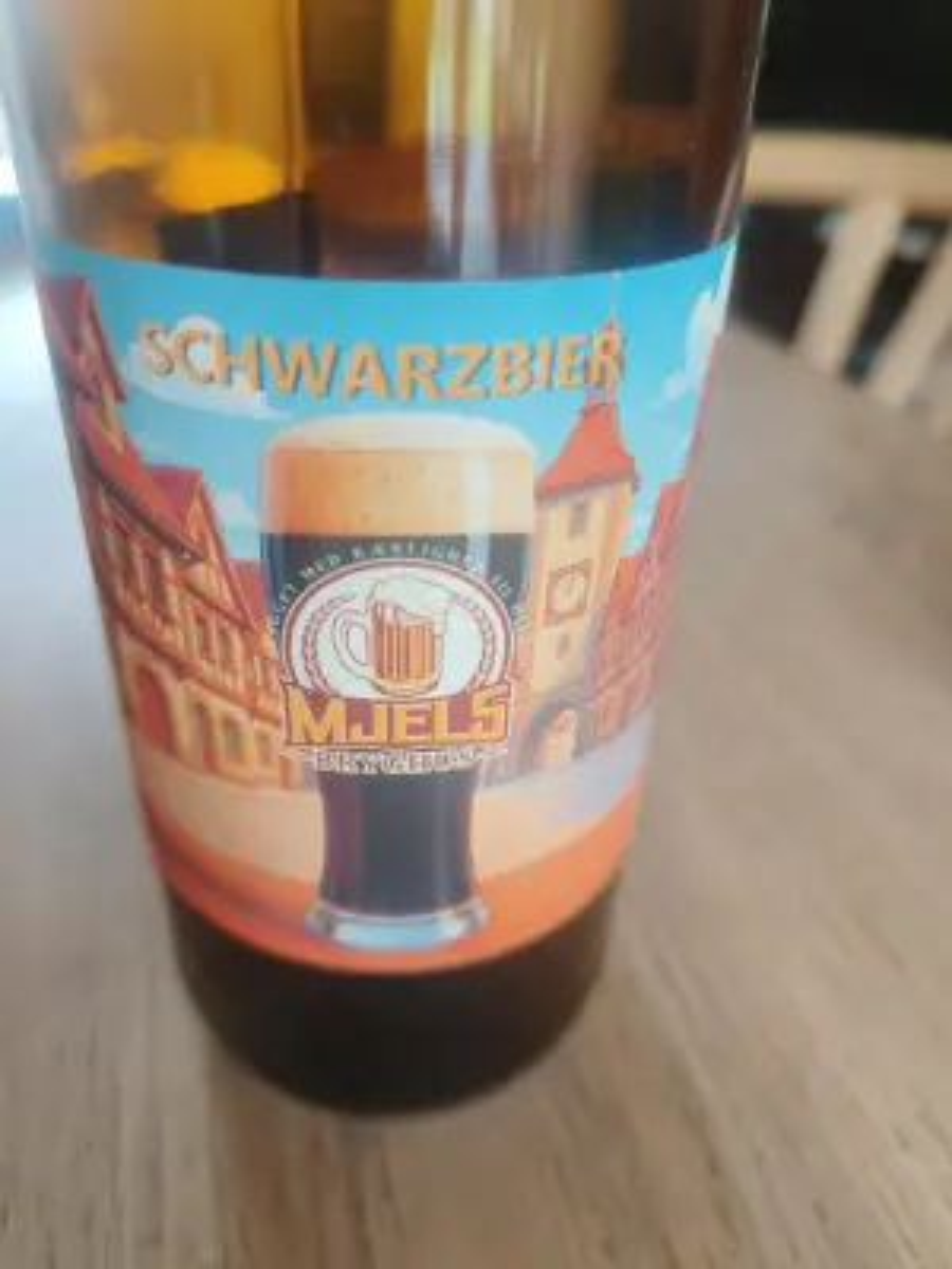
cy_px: 634
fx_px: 880
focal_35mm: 24
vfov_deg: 71.6
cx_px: 476
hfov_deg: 56.8
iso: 200
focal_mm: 5.59
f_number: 2.8
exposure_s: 1/50
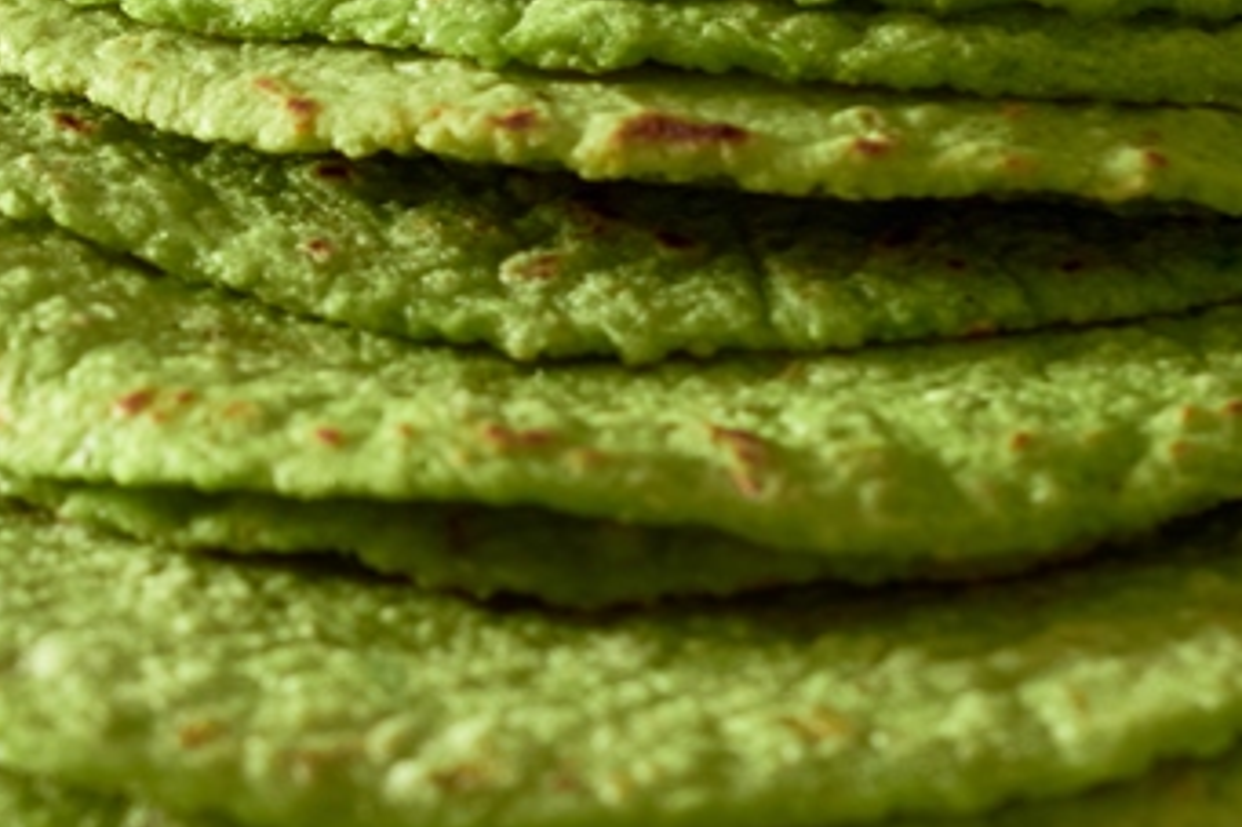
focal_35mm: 132
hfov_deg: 15.5
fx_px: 4552
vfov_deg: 10.4
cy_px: 197
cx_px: 630
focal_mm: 50
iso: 100
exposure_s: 1/160
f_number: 5.6
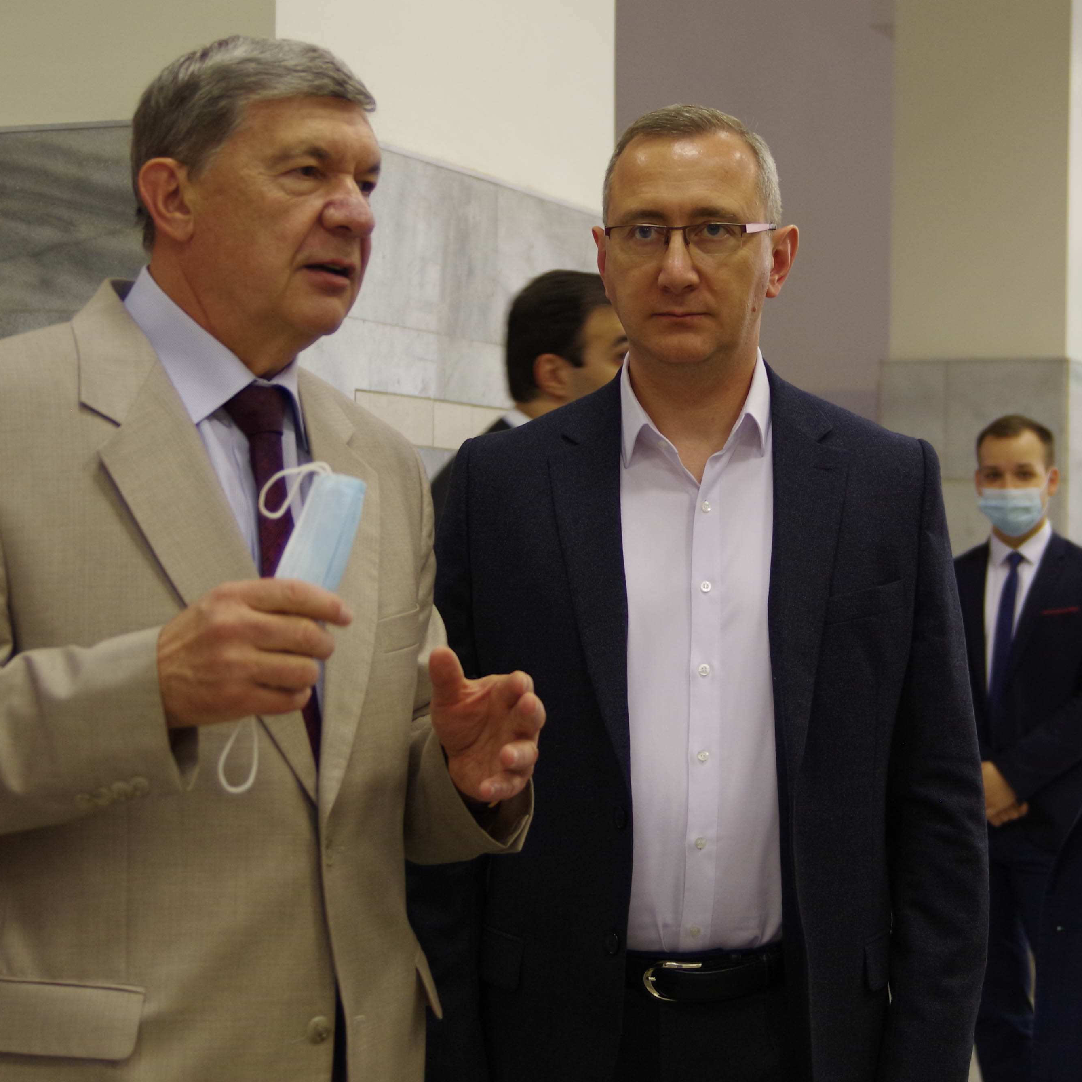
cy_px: 411
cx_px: 693
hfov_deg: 21.6
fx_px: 2829
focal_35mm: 80
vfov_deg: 21.6
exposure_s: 1/60
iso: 400
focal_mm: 28.13
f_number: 2.8
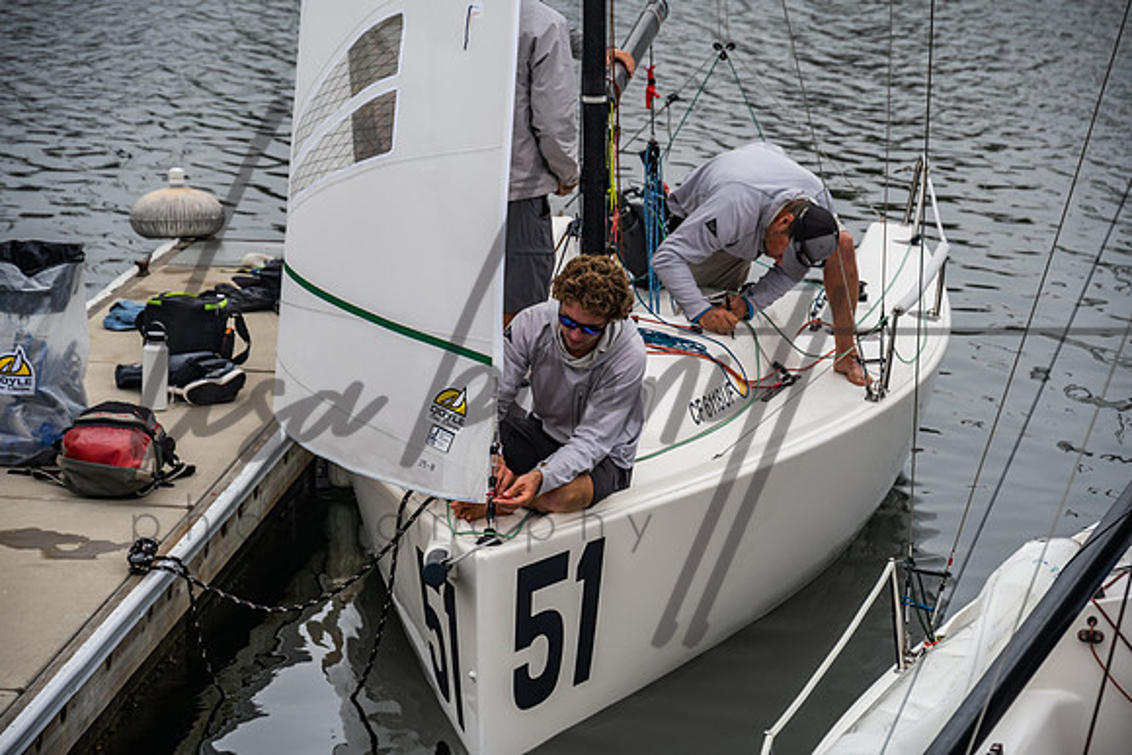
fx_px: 4246
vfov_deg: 10.2
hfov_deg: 15.2
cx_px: 566
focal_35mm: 135
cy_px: 378
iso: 400
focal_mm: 135
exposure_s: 1/800
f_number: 6.3
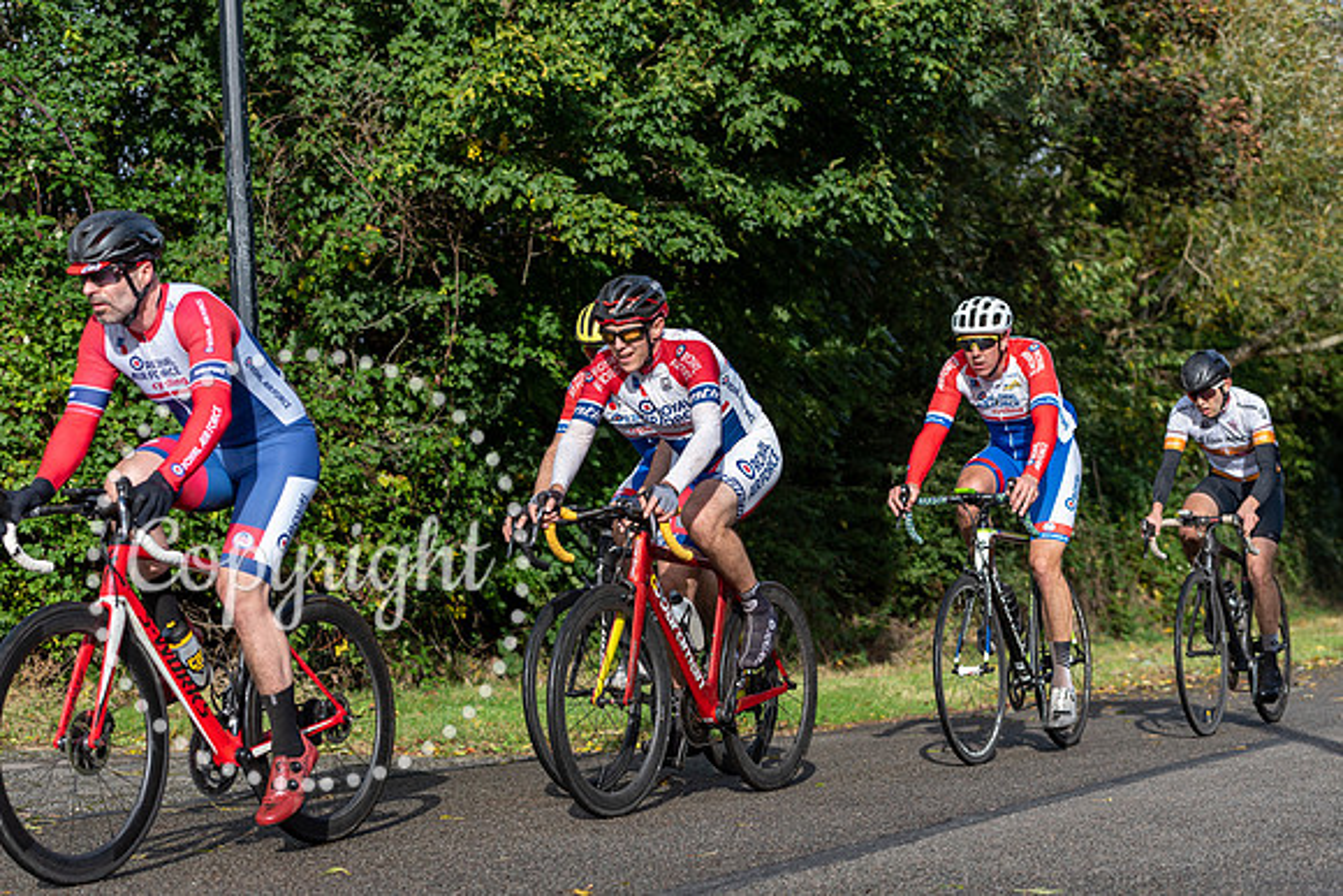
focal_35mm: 70
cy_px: 448
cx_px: 672
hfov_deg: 28.8
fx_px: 2612
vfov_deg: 19.5
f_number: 4
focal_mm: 70
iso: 200
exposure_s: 1/1000
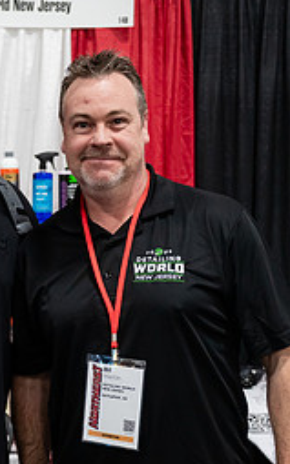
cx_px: 7
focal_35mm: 67
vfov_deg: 30.4
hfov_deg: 18.9
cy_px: 312
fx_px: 849
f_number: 3.2
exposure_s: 1/200
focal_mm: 28
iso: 2500
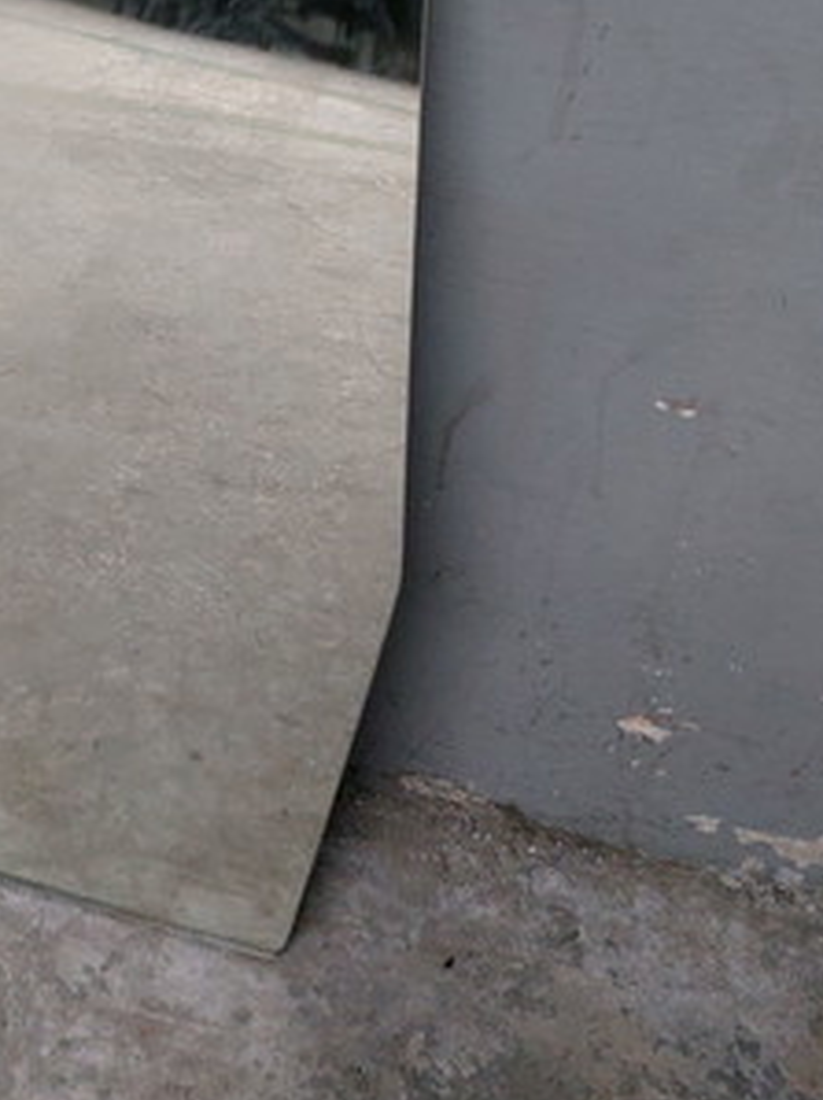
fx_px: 1746
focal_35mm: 55
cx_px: -37
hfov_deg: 25.0
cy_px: 42
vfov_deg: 32.6
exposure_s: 1/50
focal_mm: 5.23
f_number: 1.8
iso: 500
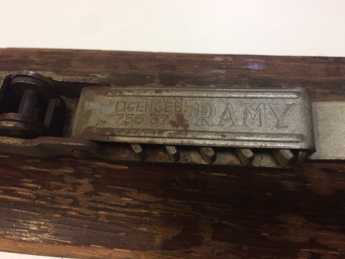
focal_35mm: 29
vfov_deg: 48.2
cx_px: 172
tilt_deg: -71.1
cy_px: 130
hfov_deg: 61.7
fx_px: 289
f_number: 2.2
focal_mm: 4.15
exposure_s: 1/33
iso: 80
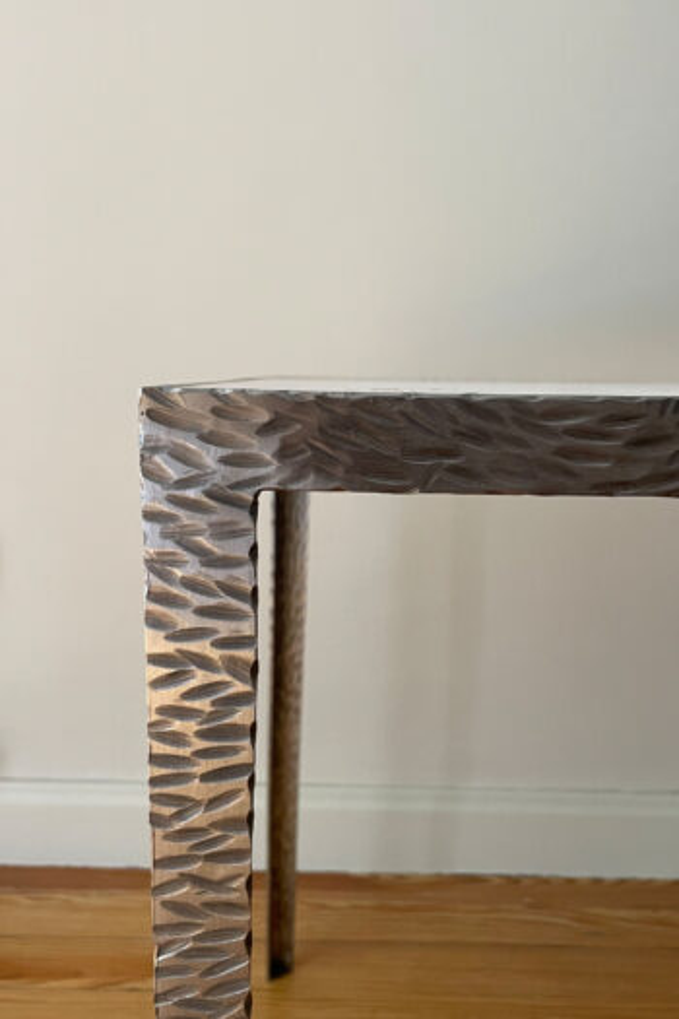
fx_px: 1980
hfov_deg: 19.5
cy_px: 510
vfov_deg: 28.8
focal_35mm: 70
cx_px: 340
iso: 1250
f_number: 2.8
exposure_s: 1/50
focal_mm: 70
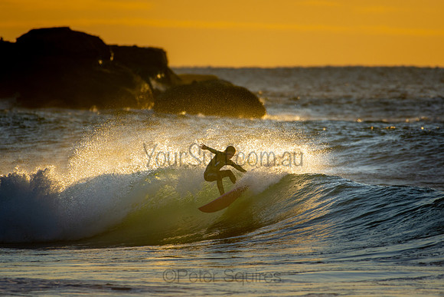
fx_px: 9544
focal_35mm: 774
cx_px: 222
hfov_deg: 2.7
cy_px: 148
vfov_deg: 1.8
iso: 280
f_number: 5.6
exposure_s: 1/1250
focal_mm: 500
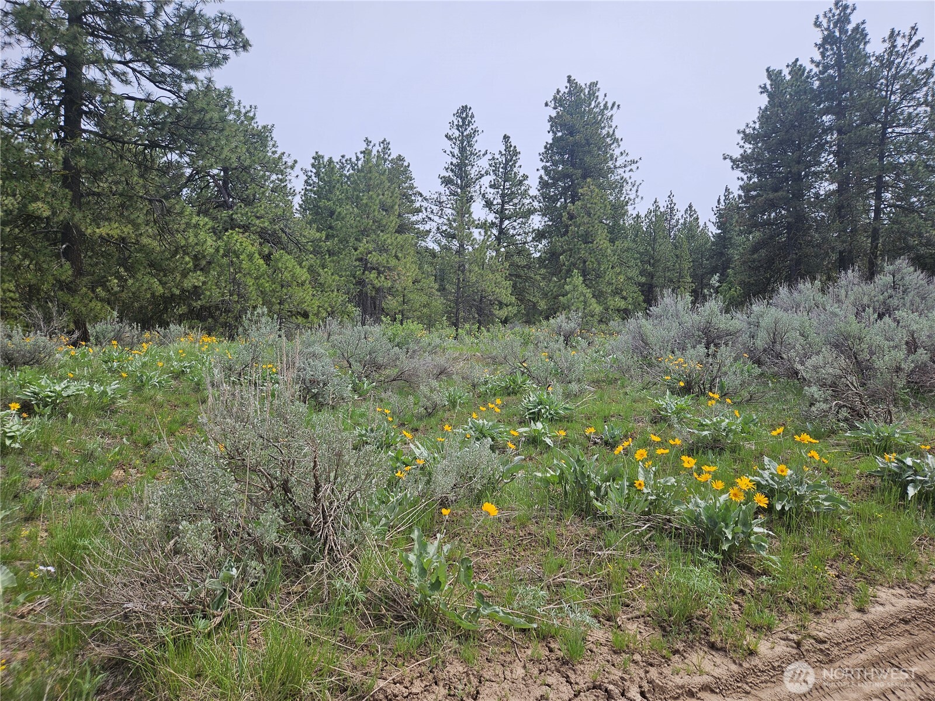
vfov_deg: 58.9
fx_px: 621
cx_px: 468
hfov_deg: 73.9
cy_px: 350
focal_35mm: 23
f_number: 1.8
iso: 25
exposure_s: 1/2198
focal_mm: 5.4
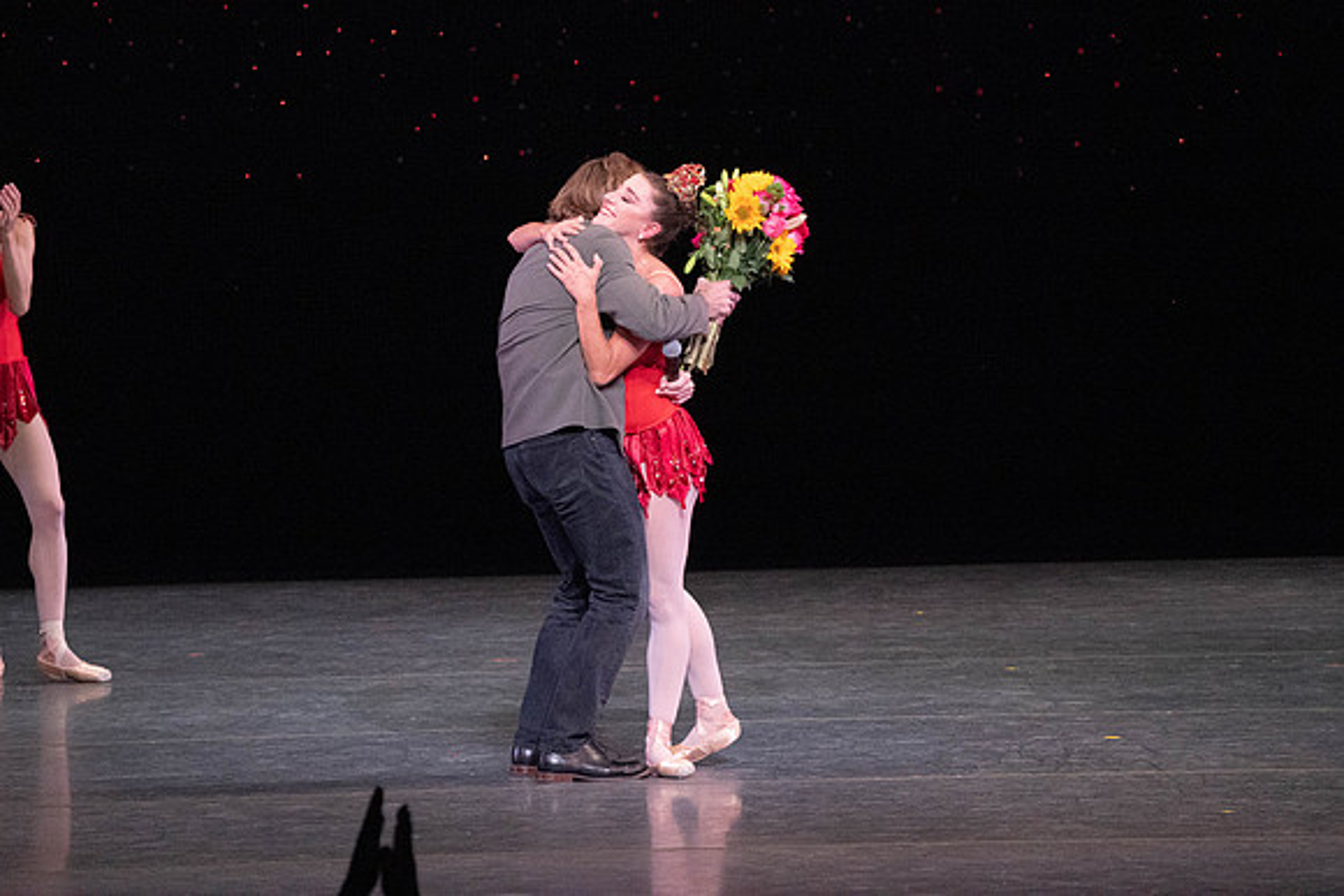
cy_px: 448
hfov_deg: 5.2
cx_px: 672
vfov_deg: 3.4
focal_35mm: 400
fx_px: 14936
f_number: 11
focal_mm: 400
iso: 16000
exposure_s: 1/500
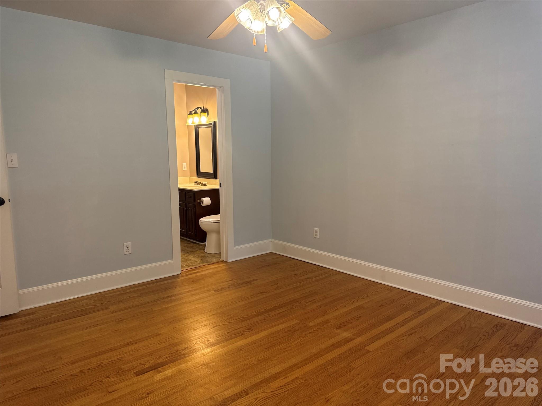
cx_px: 271
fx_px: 376
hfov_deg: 71.6
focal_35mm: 24
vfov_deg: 56.8
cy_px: 203
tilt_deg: -7.7
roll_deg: +0.1
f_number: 1.78
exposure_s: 1/120
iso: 125
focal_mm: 6.76
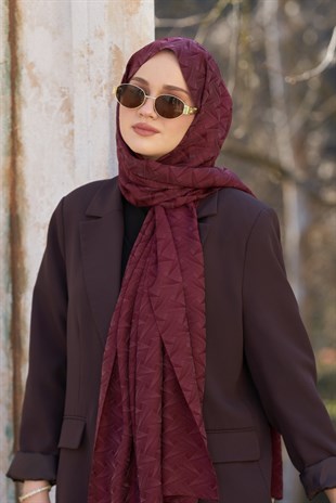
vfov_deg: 15.8
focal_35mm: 130
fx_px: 1817
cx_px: 168
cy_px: 252
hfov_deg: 10.6
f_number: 4.5
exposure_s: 1/250
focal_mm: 130
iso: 200
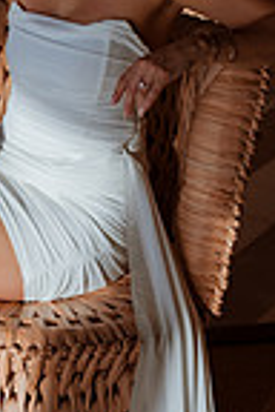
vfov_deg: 18.7
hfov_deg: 12.4
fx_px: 1249
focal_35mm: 109
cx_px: 0
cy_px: 114
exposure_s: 1/4000
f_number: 1.8
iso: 100
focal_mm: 35
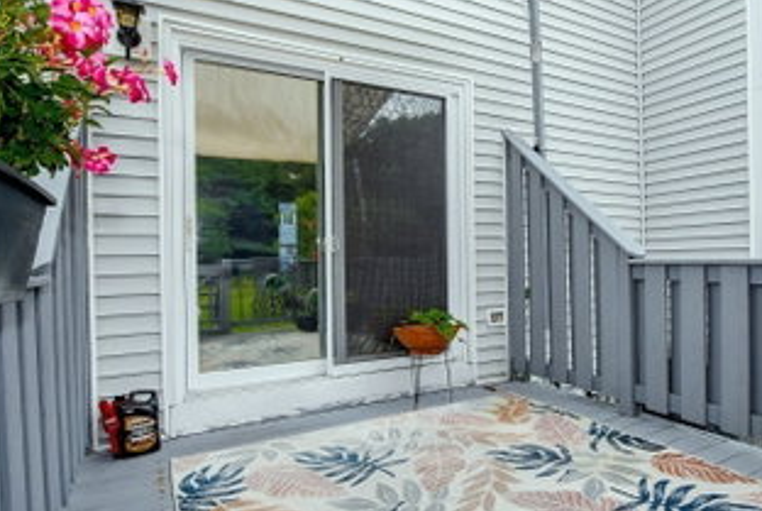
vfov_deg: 55.3
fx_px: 488
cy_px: 257
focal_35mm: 23
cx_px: 514
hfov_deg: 73.5
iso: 1000
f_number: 8
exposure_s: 1/400
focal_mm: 10
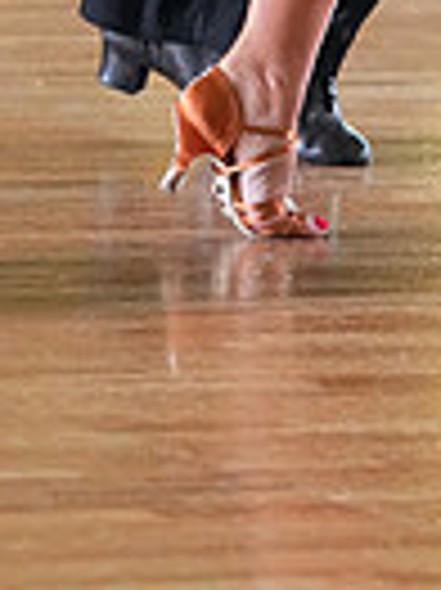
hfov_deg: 2.4
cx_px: 497
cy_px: -662
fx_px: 10379
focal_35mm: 610
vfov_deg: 3.2
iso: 8000
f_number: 4
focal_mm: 143
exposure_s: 1/400
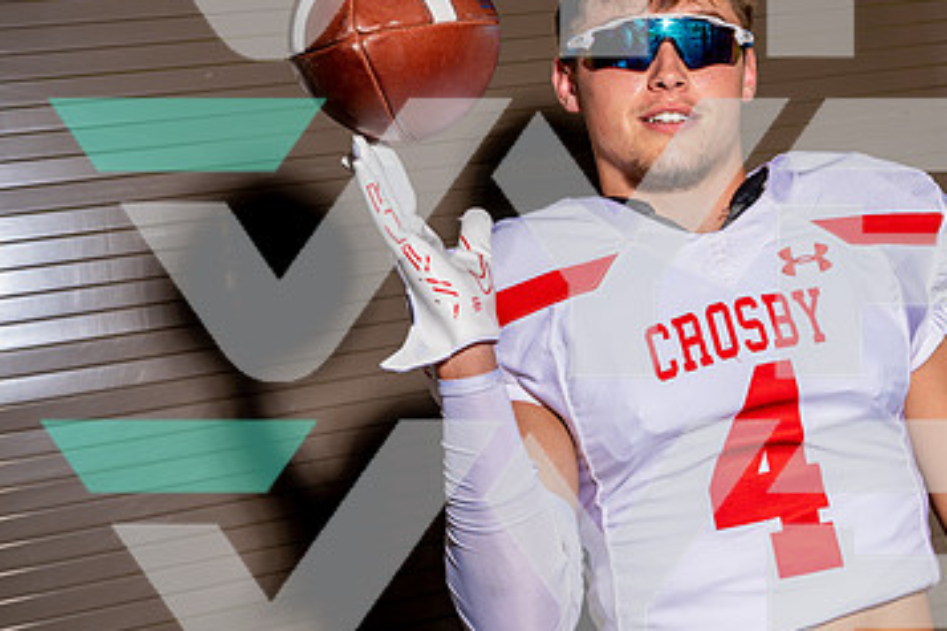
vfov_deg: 17.5
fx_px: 2052
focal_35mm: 78
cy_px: 240
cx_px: 724
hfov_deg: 25.6
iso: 100
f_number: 8
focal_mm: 48
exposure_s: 1/250
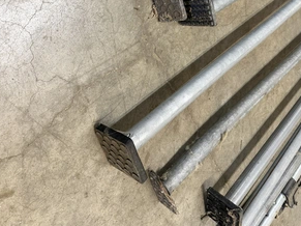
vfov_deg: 39.7
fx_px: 287
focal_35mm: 33
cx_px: 148
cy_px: 22
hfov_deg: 55.4
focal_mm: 6.76
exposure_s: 1/60
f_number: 1.78
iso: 250
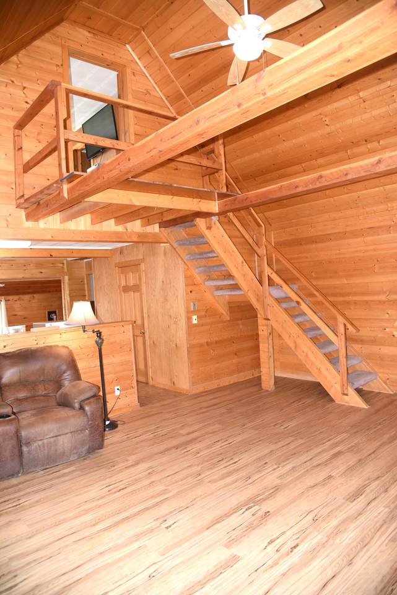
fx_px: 397
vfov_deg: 73.7
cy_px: 298
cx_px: 198
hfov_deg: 53.2
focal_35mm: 24
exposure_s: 1/250
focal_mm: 24
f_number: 4
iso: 1250
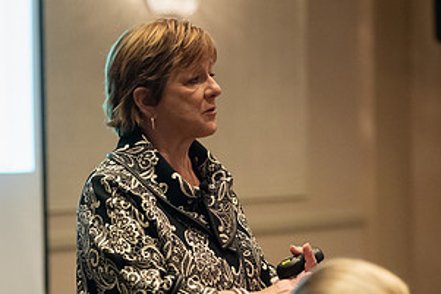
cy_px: 260
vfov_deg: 7.5
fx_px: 2243
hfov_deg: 11.2
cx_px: 149
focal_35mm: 183
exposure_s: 1/200
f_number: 2.8
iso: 4000
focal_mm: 95
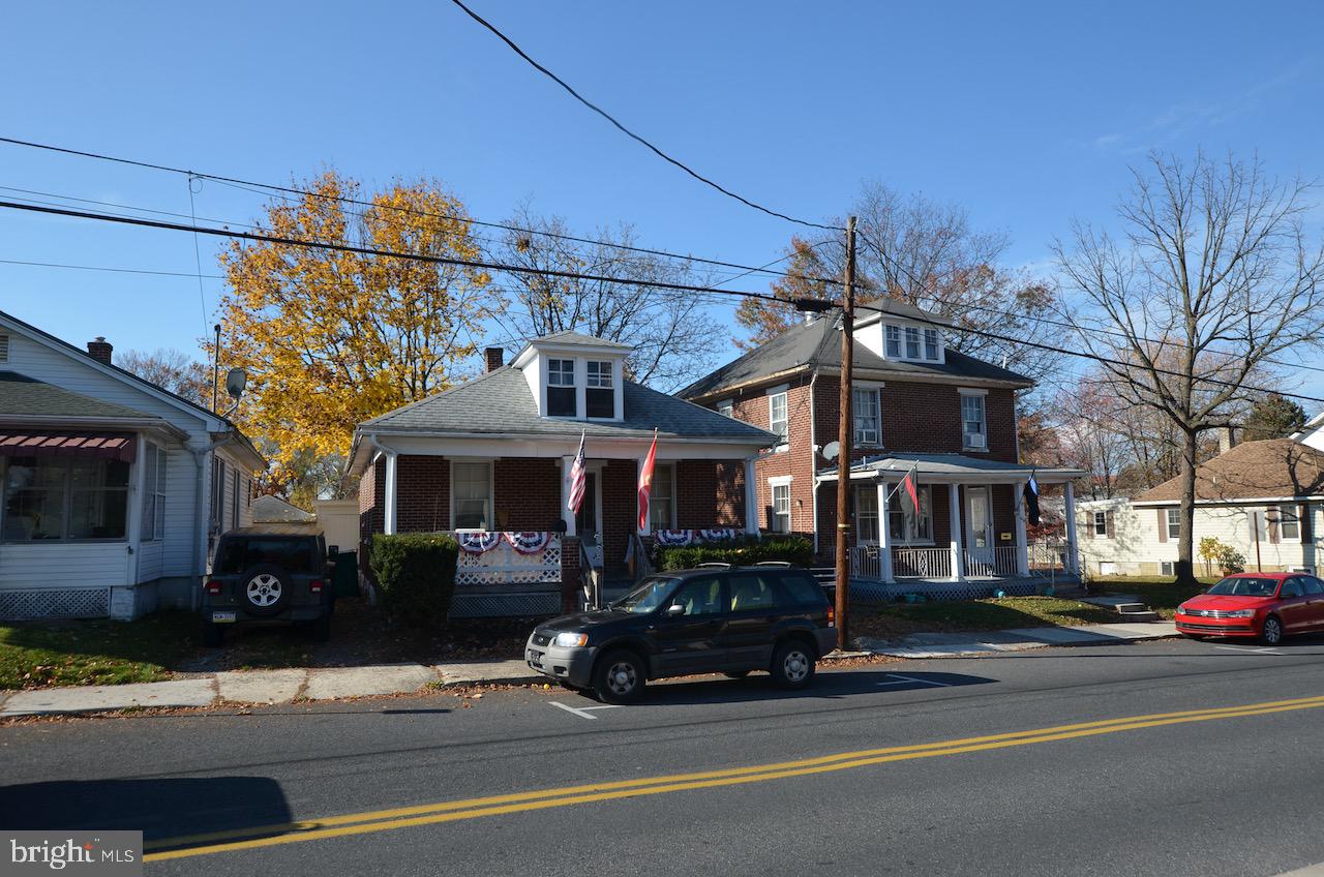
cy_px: 438
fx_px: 936
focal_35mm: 26
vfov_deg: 50.2
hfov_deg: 70.5
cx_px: 662
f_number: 8
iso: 140
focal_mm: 17
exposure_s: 1/250
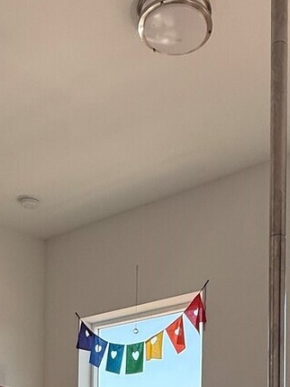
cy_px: 514
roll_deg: -0.9
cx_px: 222
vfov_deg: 30.8
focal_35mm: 47
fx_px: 525
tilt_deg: +0.4
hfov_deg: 30.3
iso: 64
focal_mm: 2.22
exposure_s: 1/353
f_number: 2.2
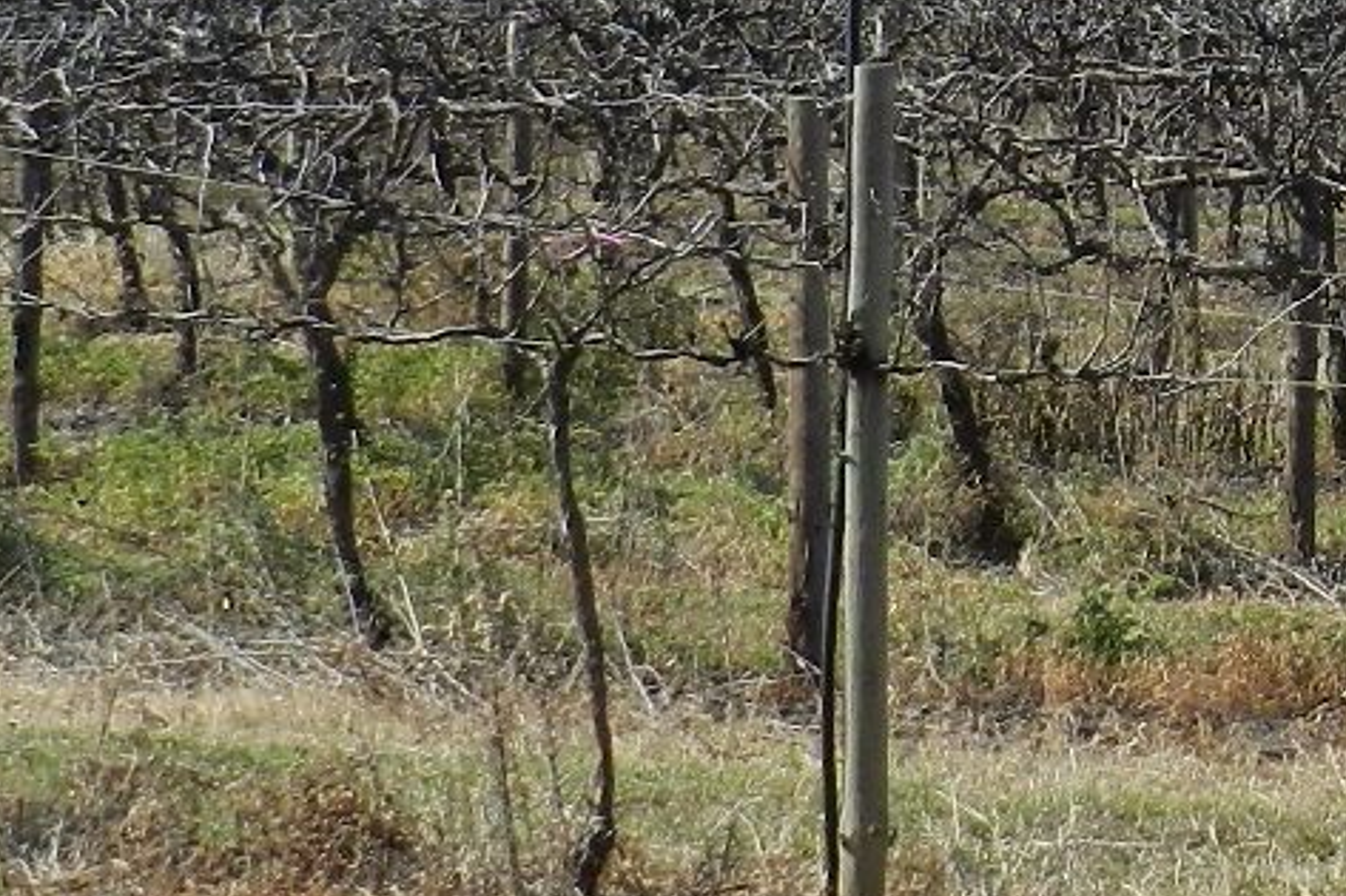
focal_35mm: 162
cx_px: 1744
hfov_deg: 12.3
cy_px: -290
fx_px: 6055
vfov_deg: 8.3
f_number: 4.2
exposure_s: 1/1000
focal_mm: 8.1
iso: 160
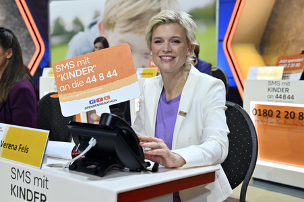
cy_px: 101
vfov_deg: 32.6
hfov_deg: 47.4
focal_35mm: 41
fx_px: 346
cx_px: 152
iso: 1000
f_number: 4
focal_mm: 41
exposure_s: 1/200
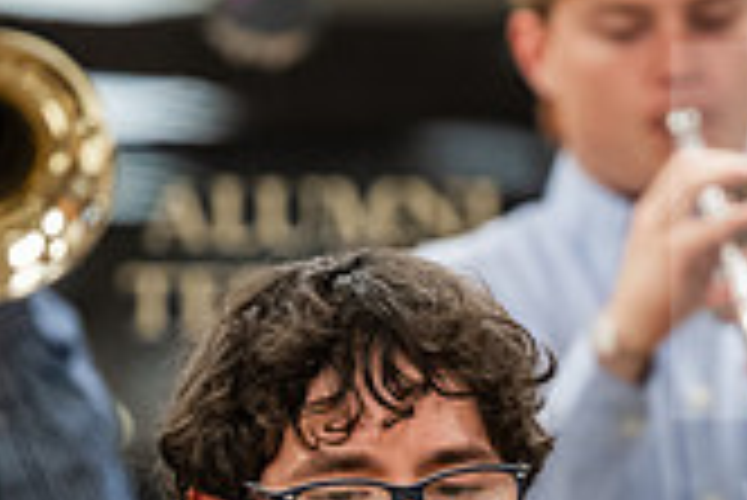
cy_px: 588
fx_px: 8702
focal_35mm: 419
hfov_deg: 4.9
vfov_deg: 3.3
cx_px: 536
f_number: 2.8
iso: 2000
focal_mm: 120
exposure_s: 1/200
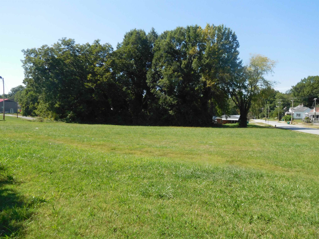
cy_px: 120
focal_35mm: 25
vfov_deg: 54.9
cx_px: 160
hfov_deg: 69.4
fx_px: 230
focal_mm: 4.5
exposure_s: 1/800
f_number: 3.4
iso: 125
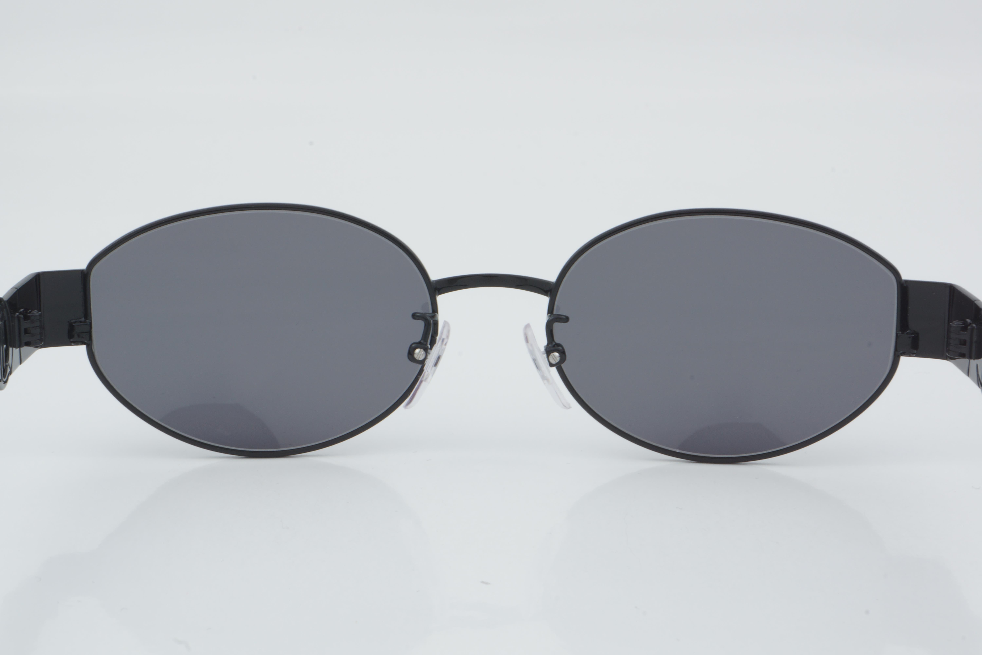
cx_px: 491
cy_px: 328
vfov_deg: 16.6
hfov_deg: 24.6
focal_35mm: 82
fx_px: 2250
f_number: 29
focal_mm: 55
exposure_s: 1/4
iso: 100
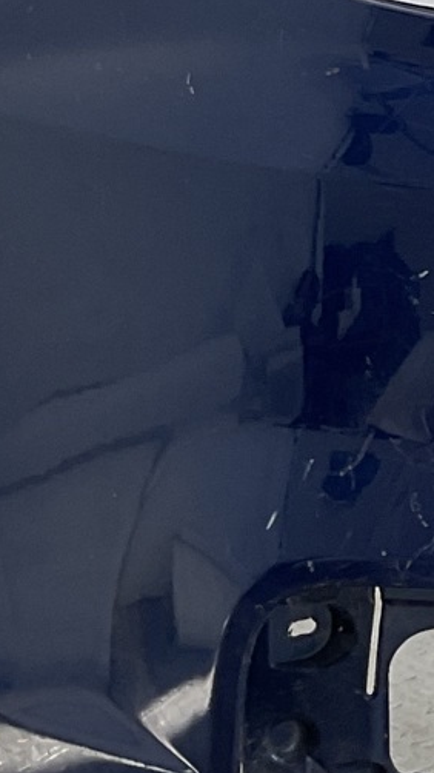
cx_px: 1176
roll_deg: +0.3
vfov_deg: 16.7
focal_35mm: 127
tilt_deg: -8.0
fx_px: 2601
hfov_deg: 8.4
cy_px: 99
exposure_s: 1/181
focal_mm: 3
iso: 16
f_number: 1.8
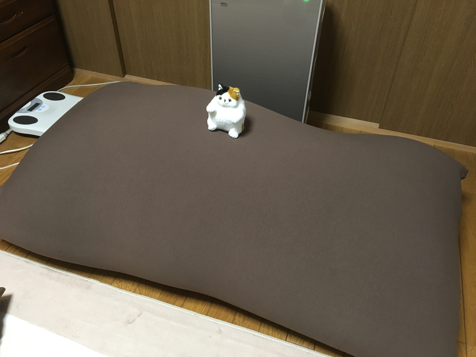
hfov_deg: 61.7
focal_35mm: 29
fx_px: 399
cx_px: 238
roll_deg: -2.2
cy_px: 178
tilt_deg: -42.5
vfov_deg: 48.2
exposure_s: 1/24
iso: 200
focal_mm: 4.15
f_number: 2.2
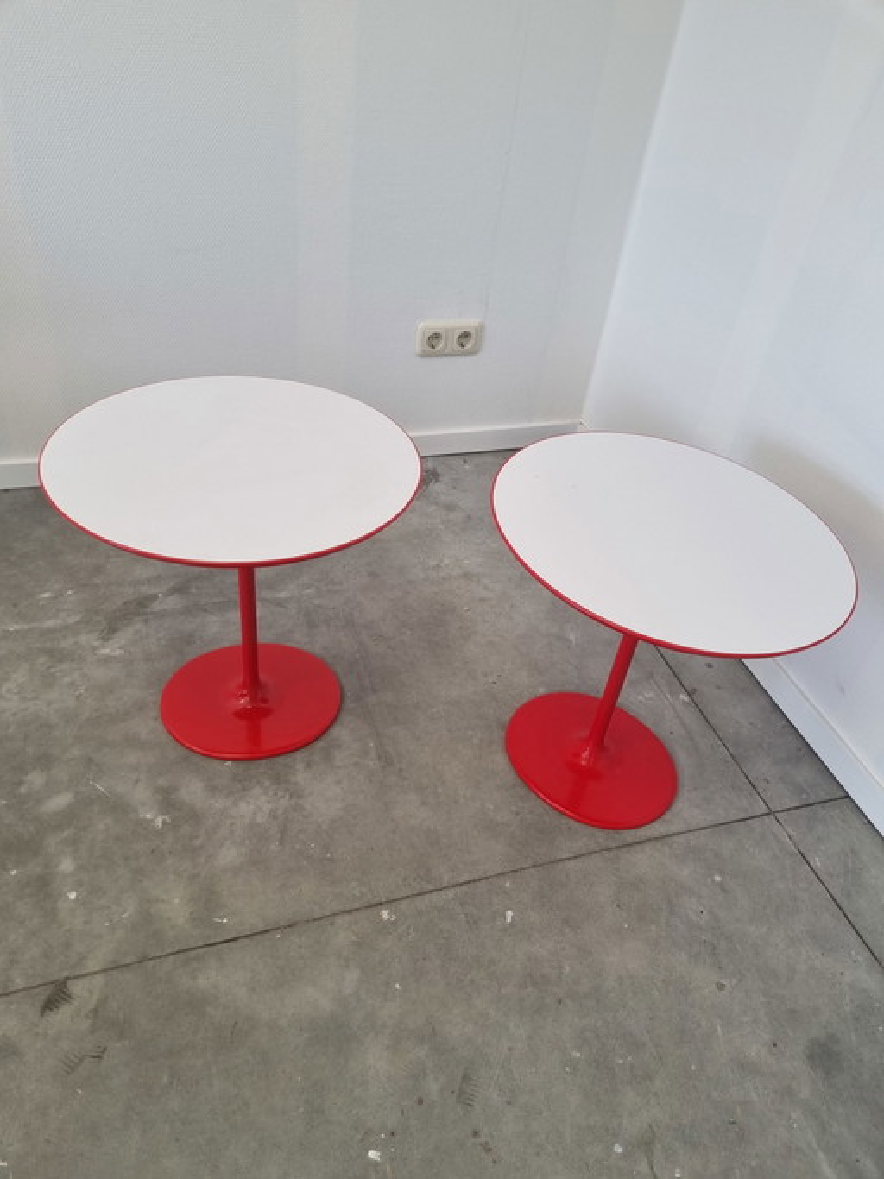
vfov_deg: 67.3
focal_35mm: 26
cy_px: 590
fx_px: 886
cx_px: 442
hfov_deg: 53.0
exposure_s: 1/147
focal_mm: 5.4
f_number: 1.8
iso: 50
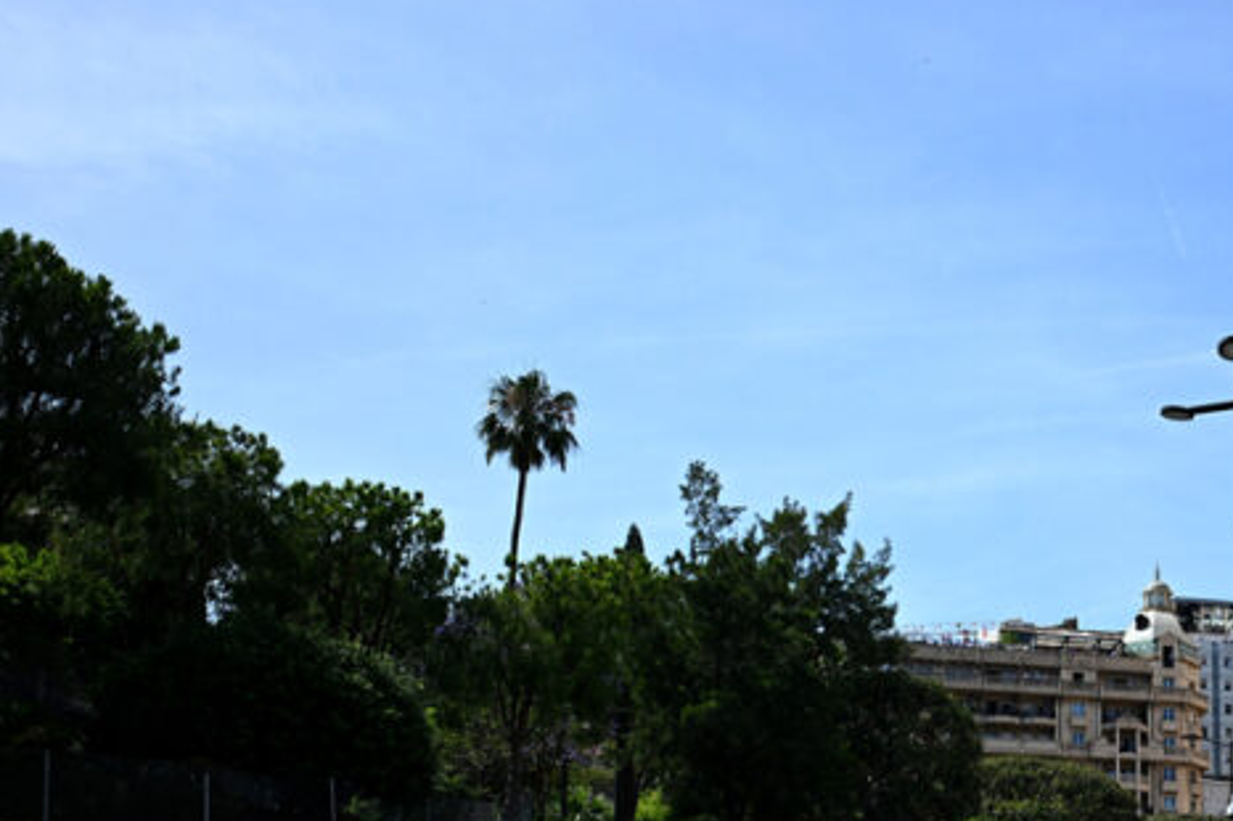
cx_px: 1164
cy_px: 806
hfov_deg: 40.3
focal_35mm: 44
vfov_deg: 28.7
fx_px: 1506
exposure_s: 1/16000
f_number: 2
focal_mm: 20
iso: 320
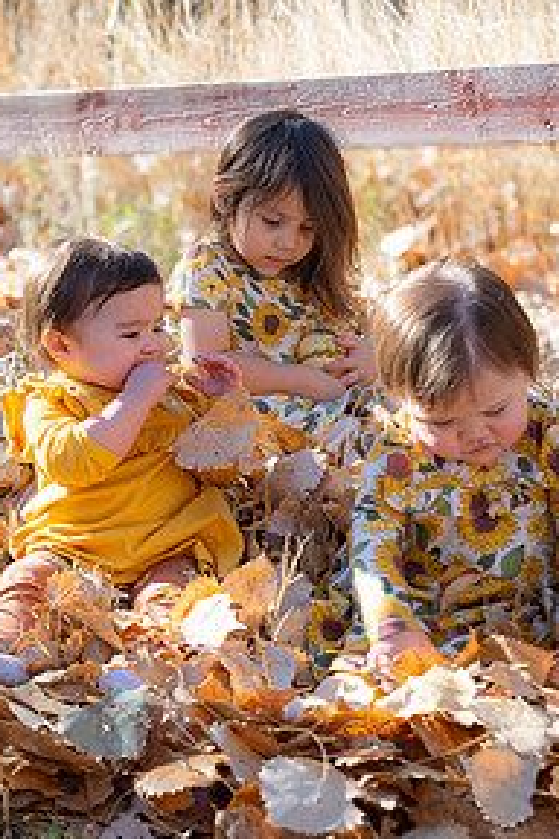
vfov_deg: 26.8
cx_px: 253
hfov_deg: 18.2
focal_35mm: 75
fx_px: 1747
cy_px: 253
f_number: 5
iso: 100
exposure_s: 1/125
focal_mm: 48
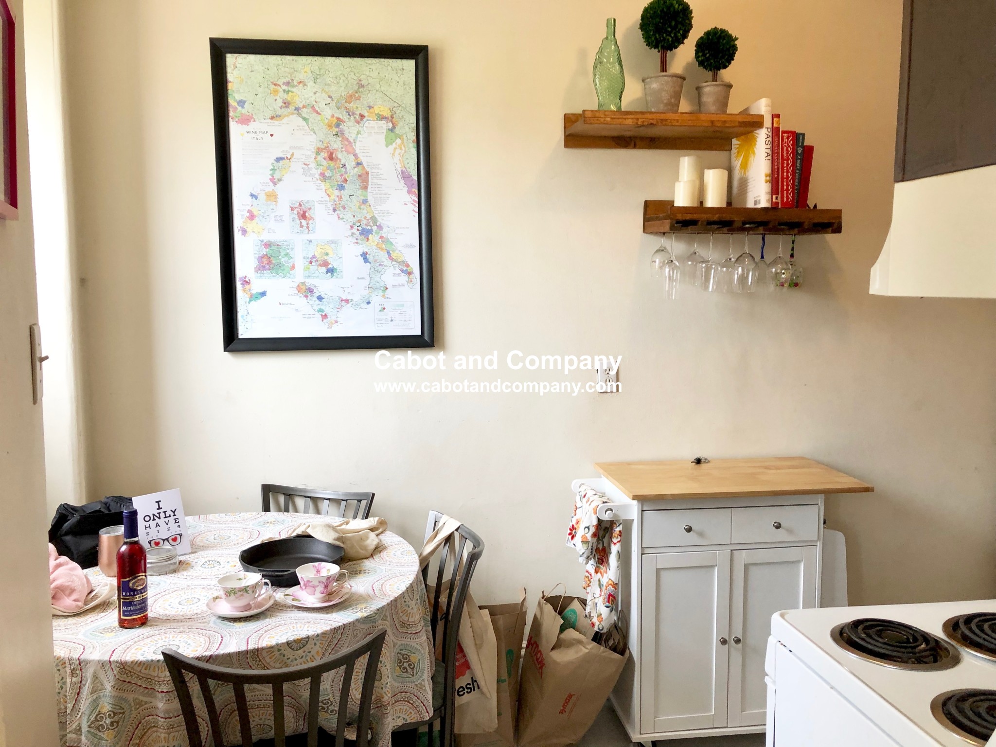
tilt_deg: -5.6
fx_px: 806
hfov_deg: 63.4
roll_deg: -1.1
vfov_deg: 49.7
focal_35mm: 28
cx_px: 498
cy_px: 374
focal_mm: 3.99
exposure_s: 1/30
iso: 25
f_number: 1.8
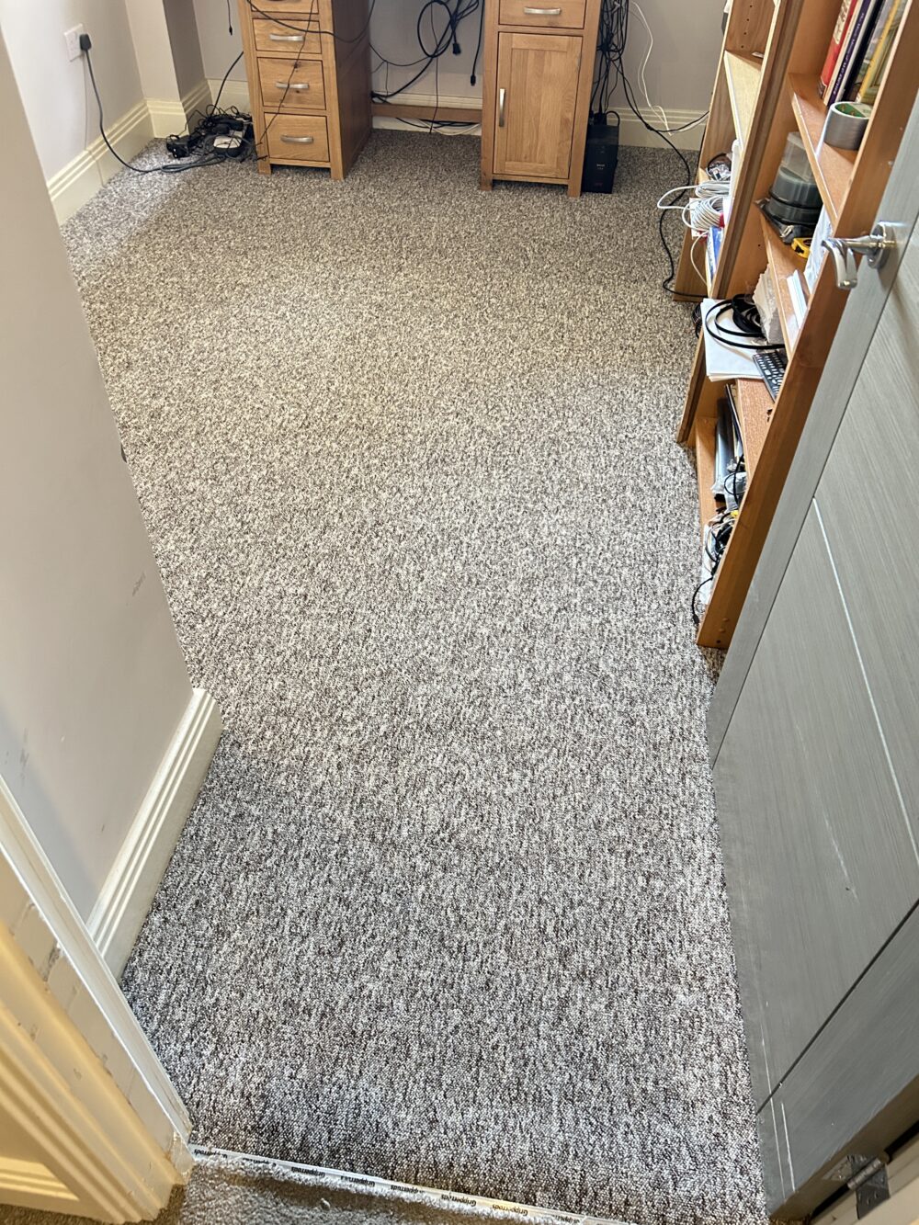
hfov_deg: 53.1
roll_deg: -1.7
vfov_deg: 67.3
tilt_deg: -44.7
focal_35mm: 26
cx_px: 460
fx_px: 920
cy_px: 612
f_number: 1.5
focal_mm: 5.7
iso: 500
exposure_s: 1/33
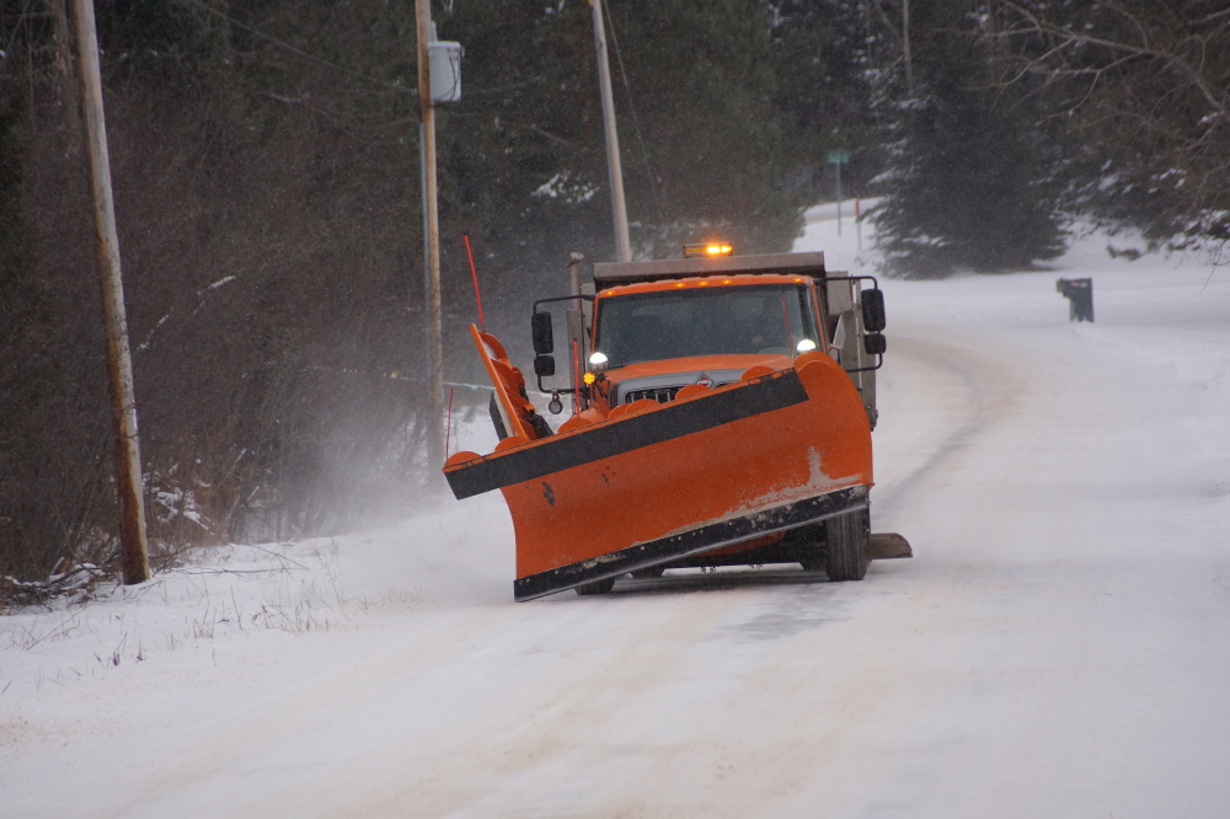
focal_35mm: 300
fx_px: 10246
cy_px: 410
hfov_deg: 6.9
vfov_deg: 4.6
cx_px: 615
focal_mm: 200
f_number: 6.3
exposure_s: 1/320
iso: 800
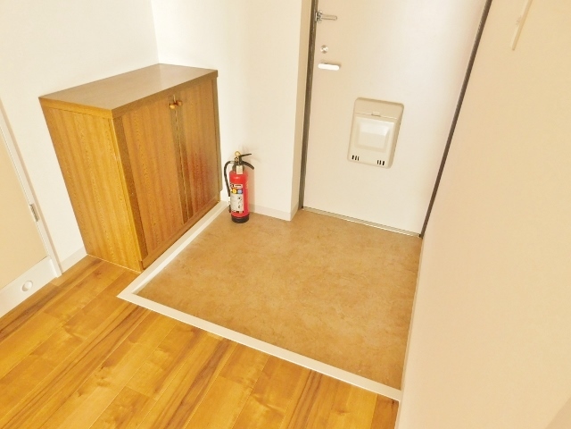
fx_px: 379
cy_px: 214
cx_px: 286
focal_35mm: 23
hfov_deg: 73.9
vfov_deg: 58.9
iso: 400
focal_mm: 4
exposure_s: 1/8
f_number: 3
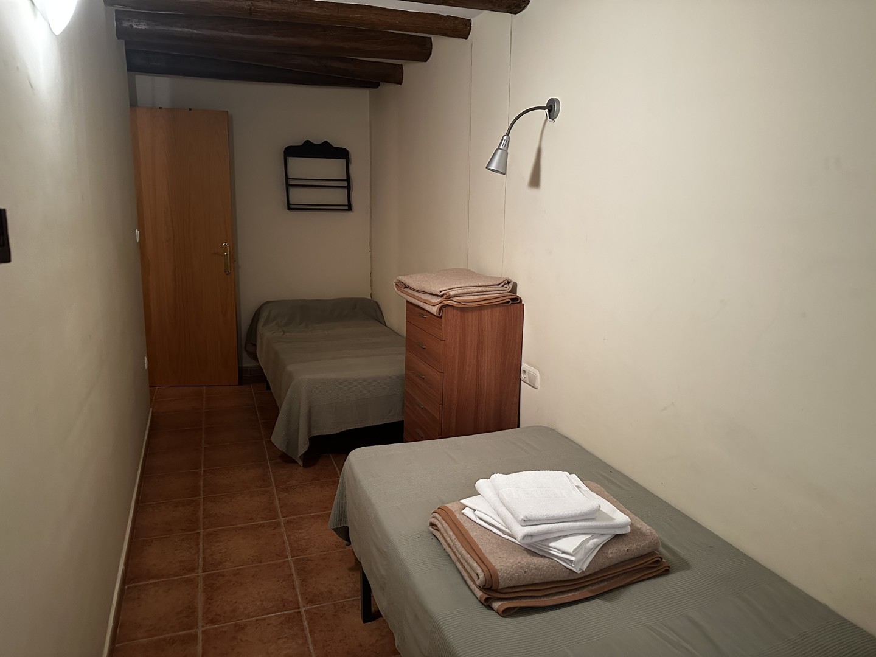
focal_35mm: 24
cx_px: 438
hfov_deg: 71.6
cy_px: 328
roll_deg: -1.2
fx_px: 607
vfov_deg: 56.8
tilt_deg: -10.3
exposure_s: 1/33
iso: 1000
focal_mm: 6.86
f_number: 1.78
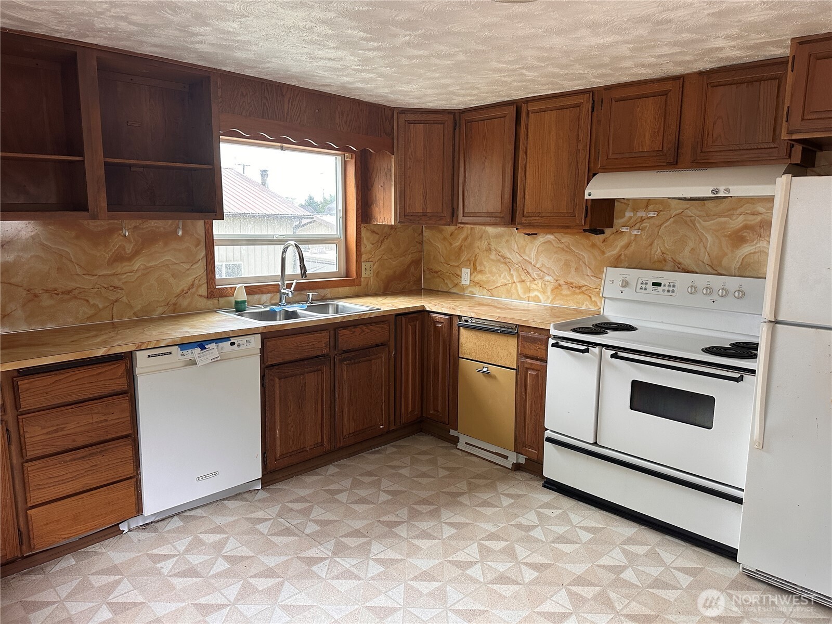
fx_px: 577
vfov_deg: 56.8
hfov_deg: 71.6
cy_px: 312
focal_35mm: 24
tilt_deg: -8.8
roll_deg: -1.1
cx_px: 416
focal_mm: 6.86
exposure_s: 1/116
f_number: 1.78
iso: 250
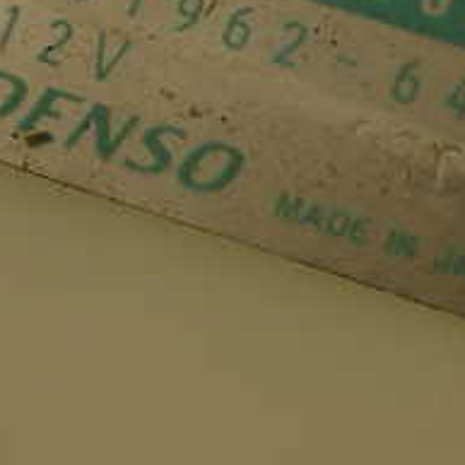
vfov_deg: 19.5
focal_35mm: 88
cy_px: 84
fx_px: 1337
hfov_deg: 19.7
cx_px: 289
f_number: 2.4
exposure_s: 1/60
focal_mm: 5.79
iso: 125
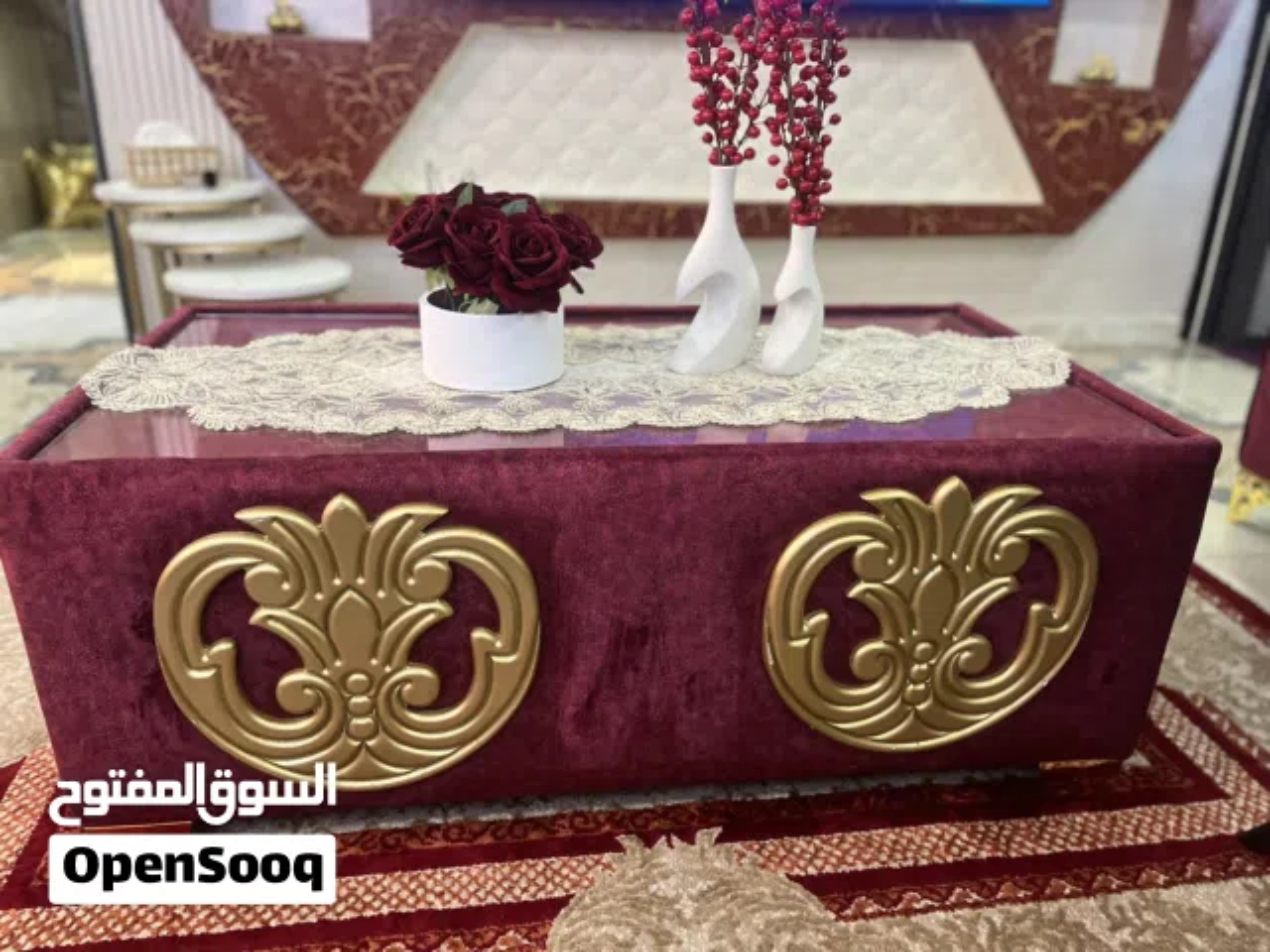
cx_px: 635
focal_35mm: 26
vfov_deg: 53.1
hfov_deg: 67.3
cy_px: 476
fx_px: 954
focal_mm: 5.1
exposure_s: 1/50
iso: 500
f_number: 1.6
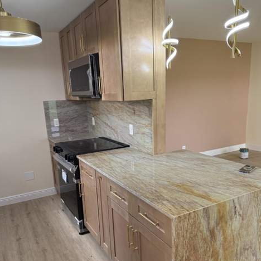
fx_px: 247
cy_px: 152
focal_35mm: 29
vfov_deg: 55.4
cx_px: 132
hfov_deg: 55.6
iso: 200
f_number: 1.78
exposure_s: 1/230
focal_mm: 6.76
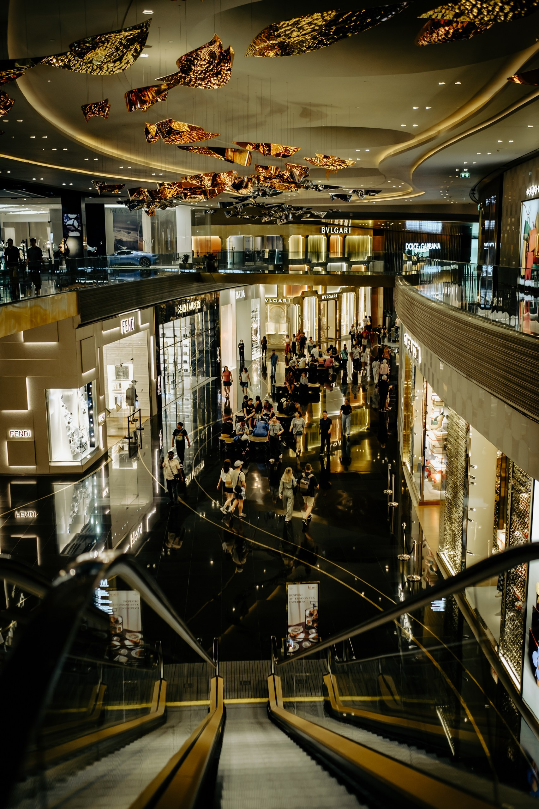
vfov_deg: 54.4
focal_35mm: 35
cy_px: 404
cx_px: 270
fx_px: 786
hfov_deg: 37.9
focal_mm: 23
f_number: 2
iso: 400
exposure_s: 1/125
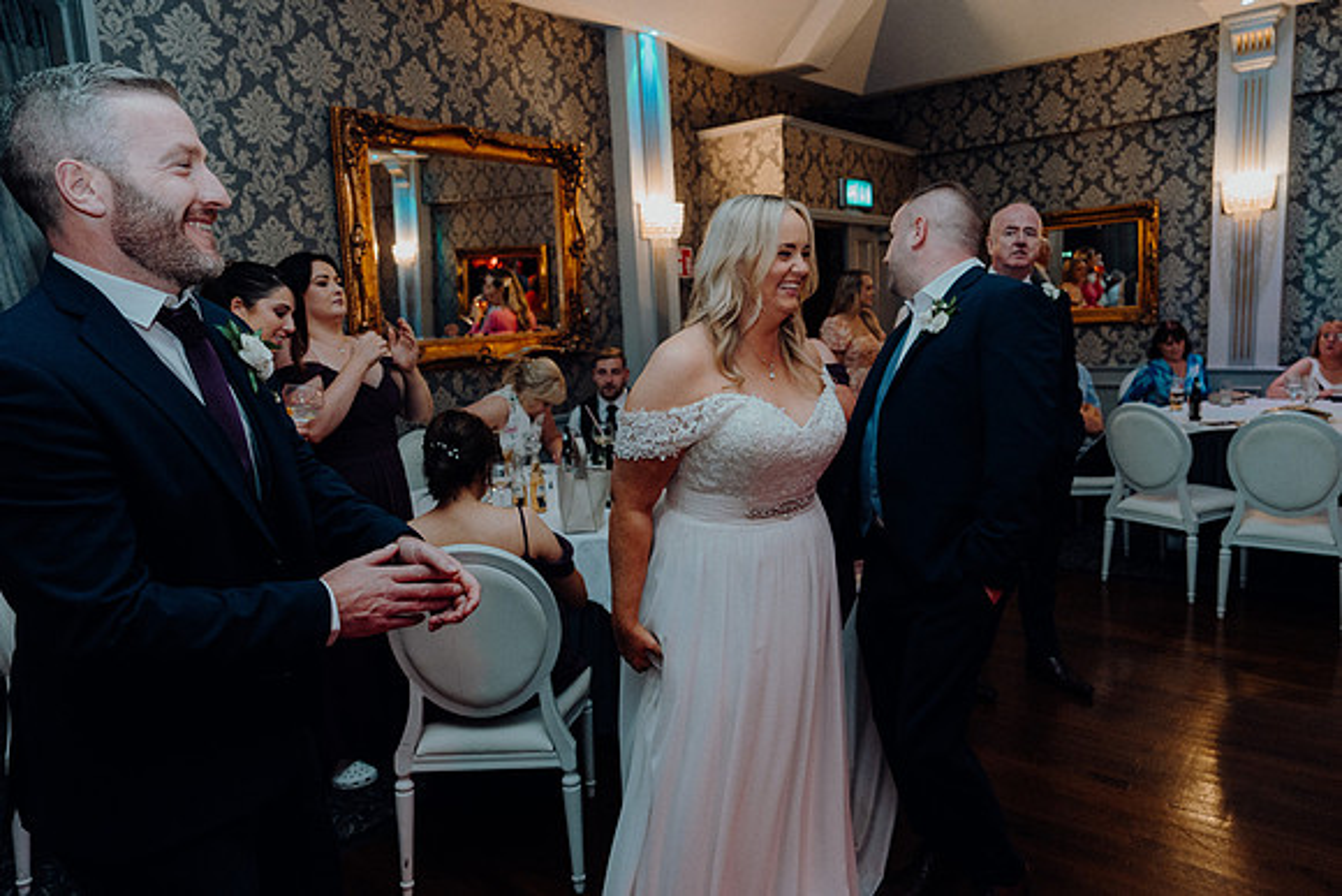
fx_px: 895
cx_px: 671
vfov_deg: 53.2
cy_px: 448
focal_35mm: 24
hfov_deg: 73.7
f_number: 3.5
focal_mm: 24
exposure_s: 1/160
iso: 2500
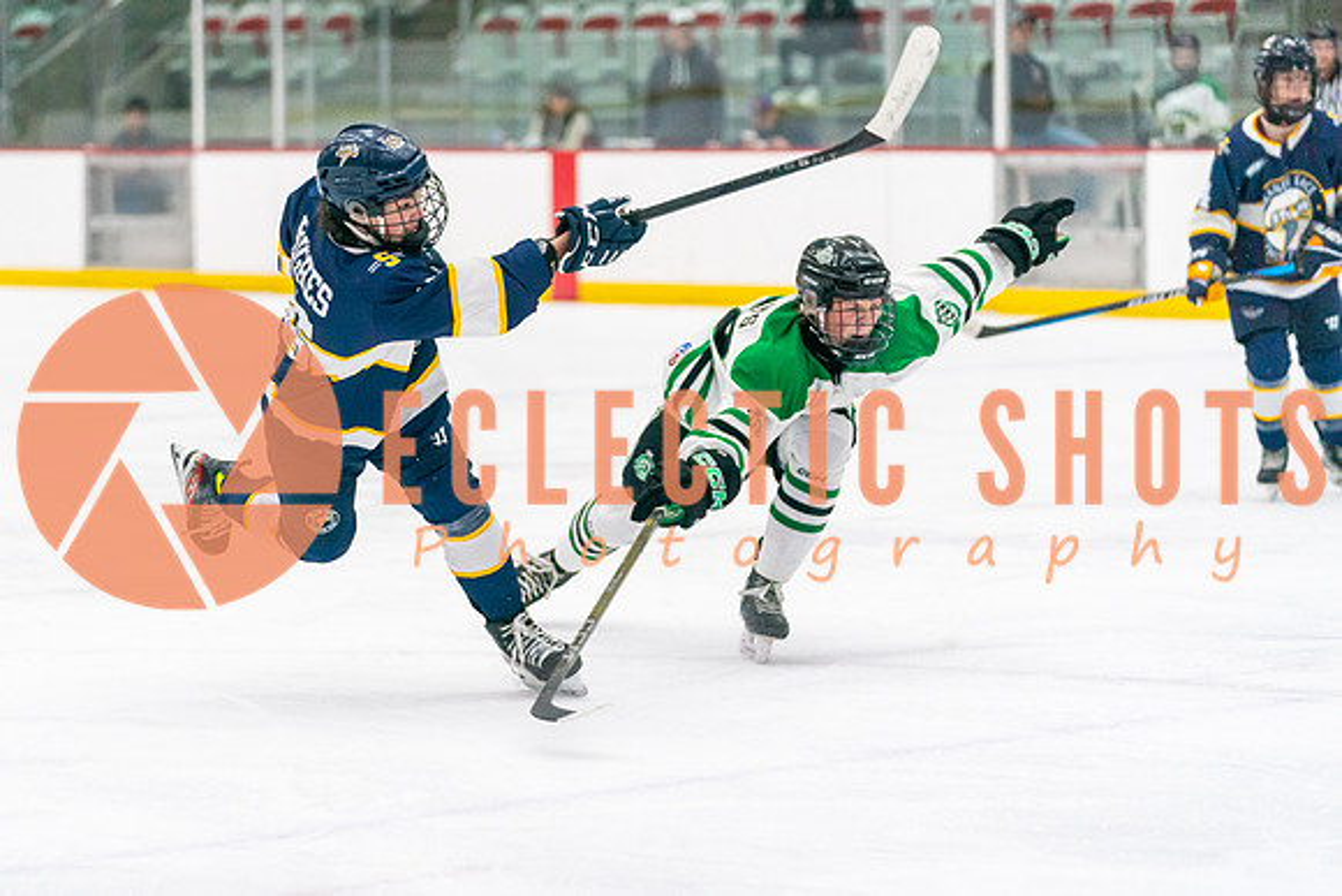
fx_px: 5401
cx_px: 497
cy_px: 464
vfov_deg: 9.5
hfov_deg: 14.1
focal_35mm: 145
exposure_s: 1/1250
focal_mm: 115
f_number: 2.8
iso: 3200
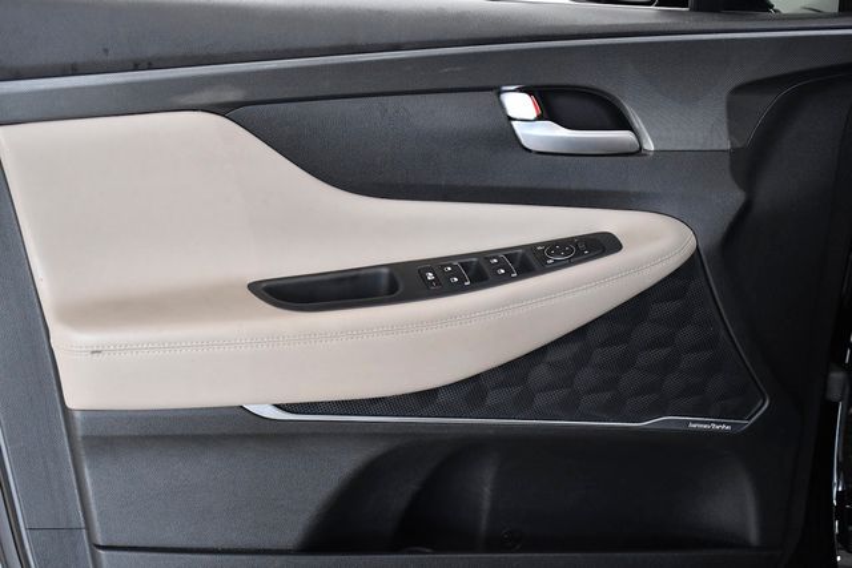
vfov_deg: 26.0
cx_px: 426
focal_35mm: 52
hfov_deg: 38.2
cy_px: 284
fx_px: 1231
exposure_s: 1/320
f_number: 4.5
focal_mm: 35
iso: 2500
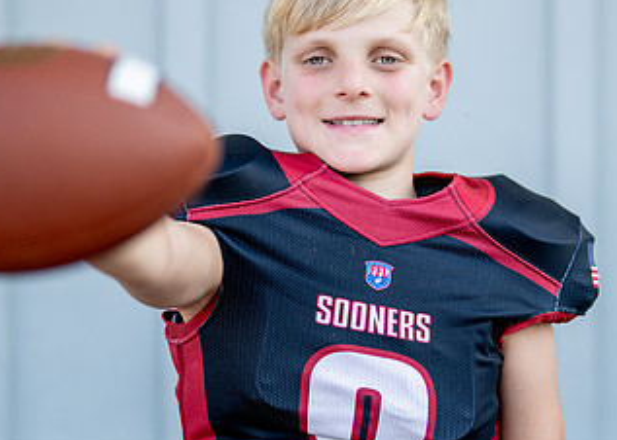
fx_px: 1891
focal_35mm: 108
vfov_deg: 13.3
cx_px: 355
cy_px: 190
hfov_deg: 18.5
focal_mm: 50
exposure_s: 1/2000
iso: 100
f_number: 1.2
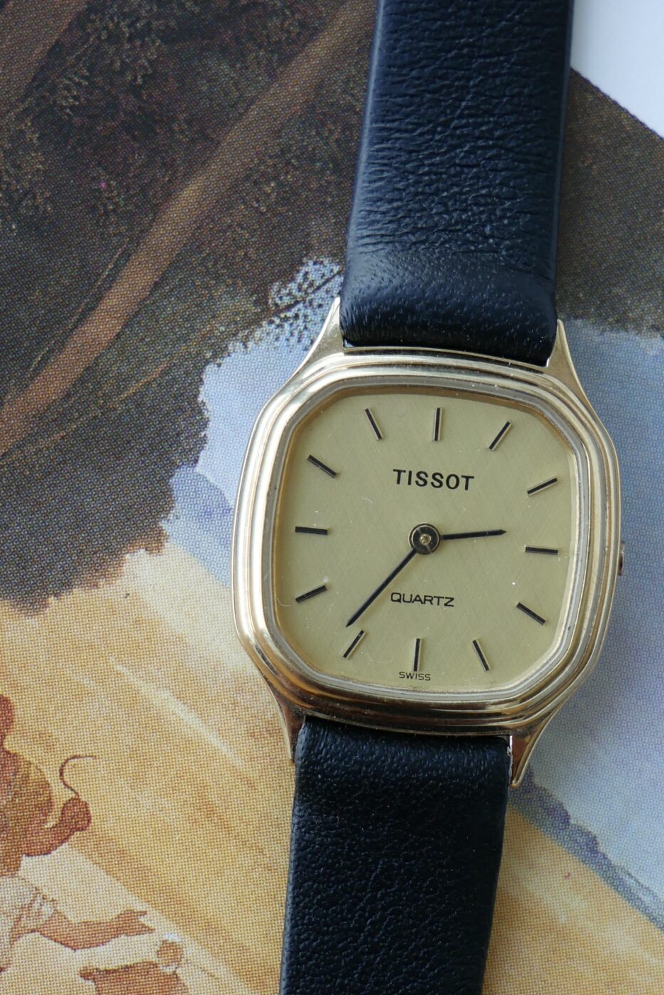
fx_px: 3456
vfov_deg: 16.4
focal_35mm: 125
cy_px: 522
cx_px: 377
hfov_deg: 11.0
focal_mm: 33
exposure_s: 1/80
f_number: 5.1
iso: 250
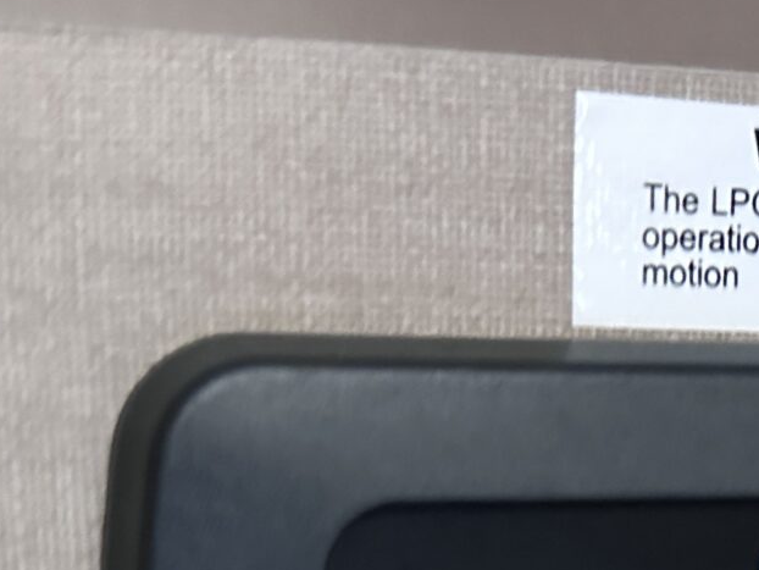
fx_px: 1733
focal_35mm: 79
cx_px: 666
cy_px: 763
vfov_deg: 17.4
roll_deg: -1.8
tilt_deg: -11.1
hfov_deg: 24.1
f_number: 1.78
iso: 1000
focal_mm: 6.86
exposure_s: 1/40
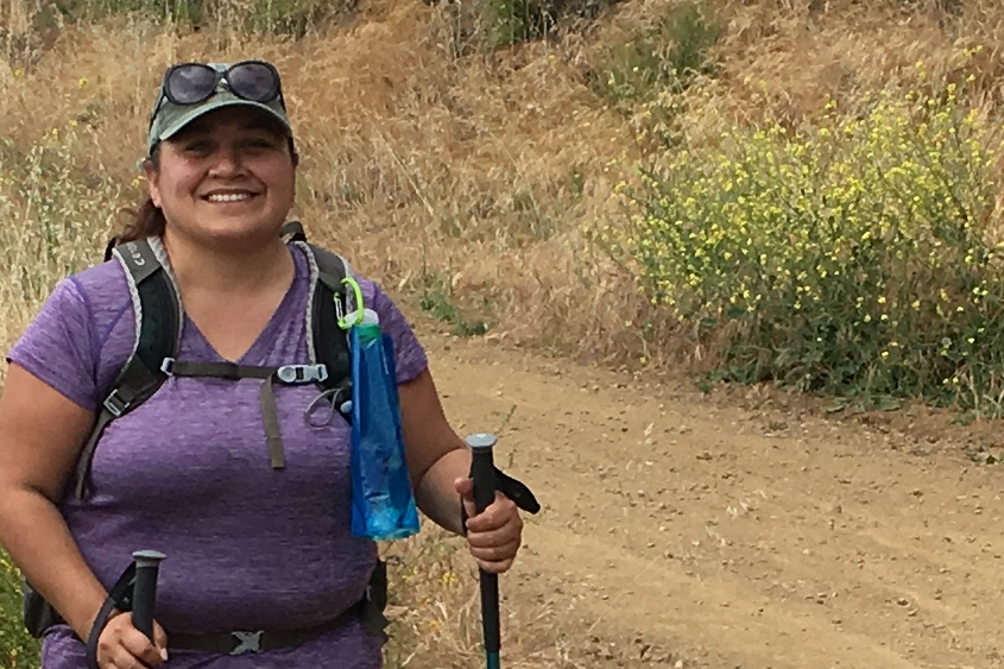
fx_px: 4015
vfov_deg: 9.4
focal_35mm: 144
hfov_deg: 14.3
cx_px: 526
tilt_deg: -6.7
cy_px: 864
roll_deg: +1.5
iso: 25
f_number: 2.2
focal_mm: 4.15
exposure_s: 1/1425
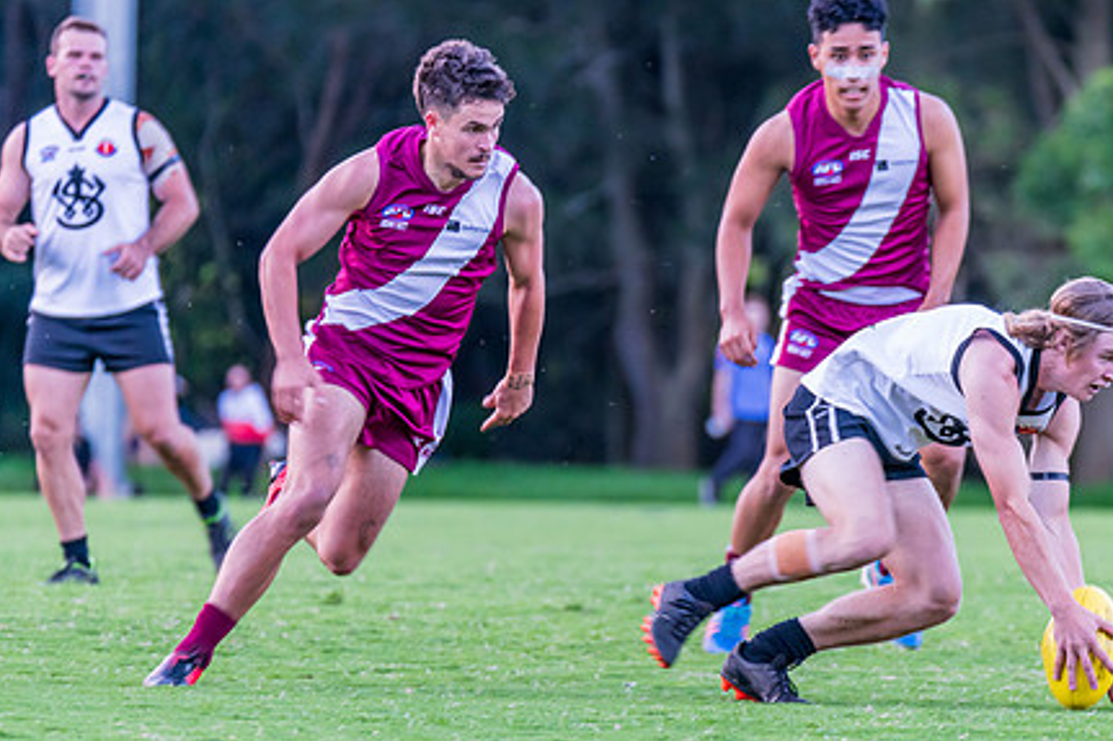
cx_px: 764
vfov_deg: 3.1
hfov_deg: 4.6
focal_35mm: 450
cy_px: 406
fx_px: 13906
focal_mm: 320
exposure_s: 1/200
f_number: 5.6
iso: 1600
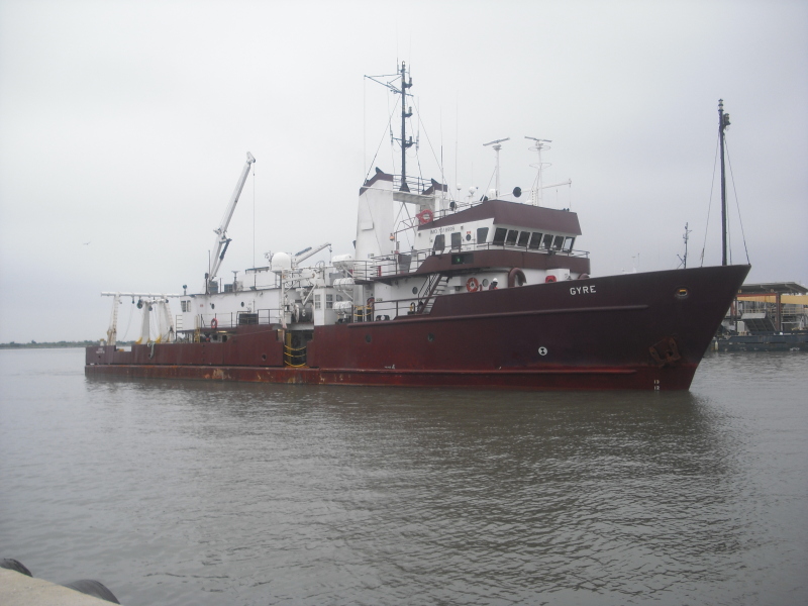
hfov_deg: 49.0
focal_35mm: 38
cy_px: 303
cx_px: 404
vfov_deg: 37.7
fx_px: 887
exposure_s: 1/100
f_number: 5.6
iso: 64
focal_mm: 6.2
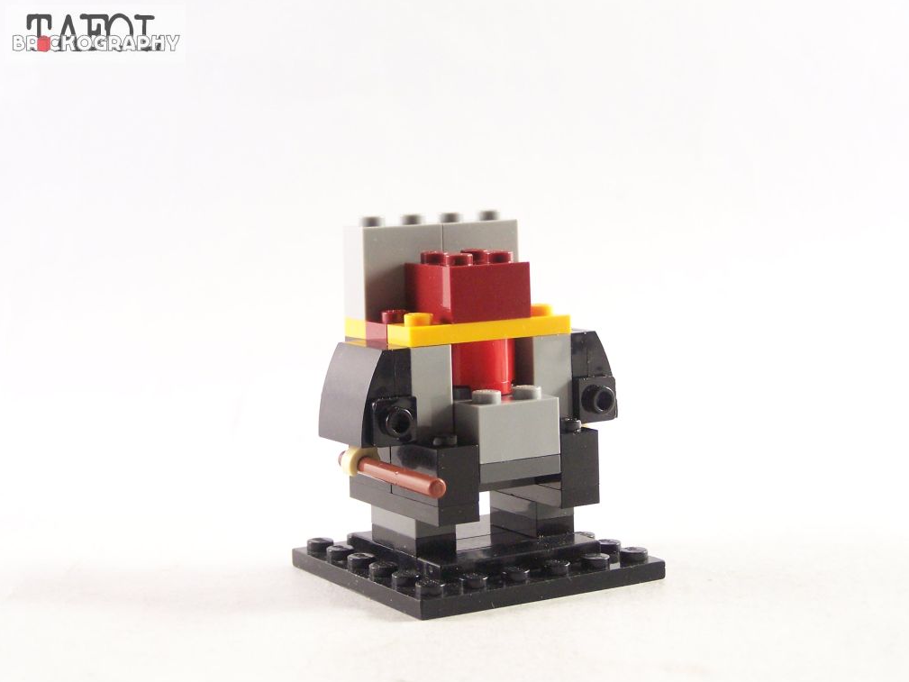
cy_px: 341
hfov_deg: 27.8
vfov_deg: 21.0
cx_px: 458
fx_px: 1838
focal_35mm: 70
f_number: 3.2
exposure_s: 1/30
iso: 200
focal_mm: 11.5
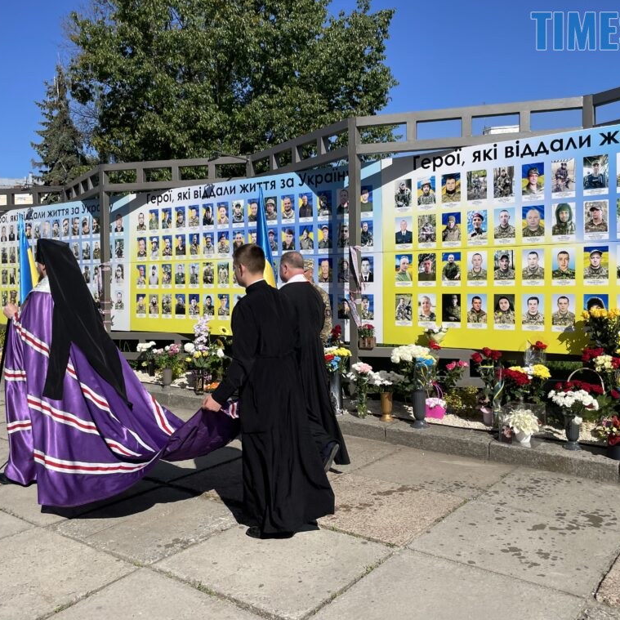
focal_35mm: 31
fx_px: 628
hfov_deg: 52.5
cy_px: 307
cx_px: 302
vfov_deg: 52.5
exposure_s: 1/6897
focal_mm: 4.2
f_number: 1.6
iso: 50
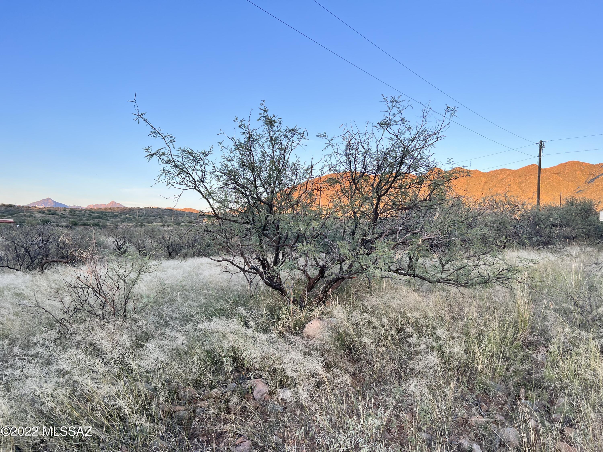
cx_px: 302
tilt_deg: +2.4
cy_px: 226
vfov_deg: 53.1
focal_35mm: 26
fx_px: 453
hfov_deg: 67.3
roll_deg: -0.6
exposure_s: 1/242
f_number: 1.5
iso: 50
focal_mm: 5.7
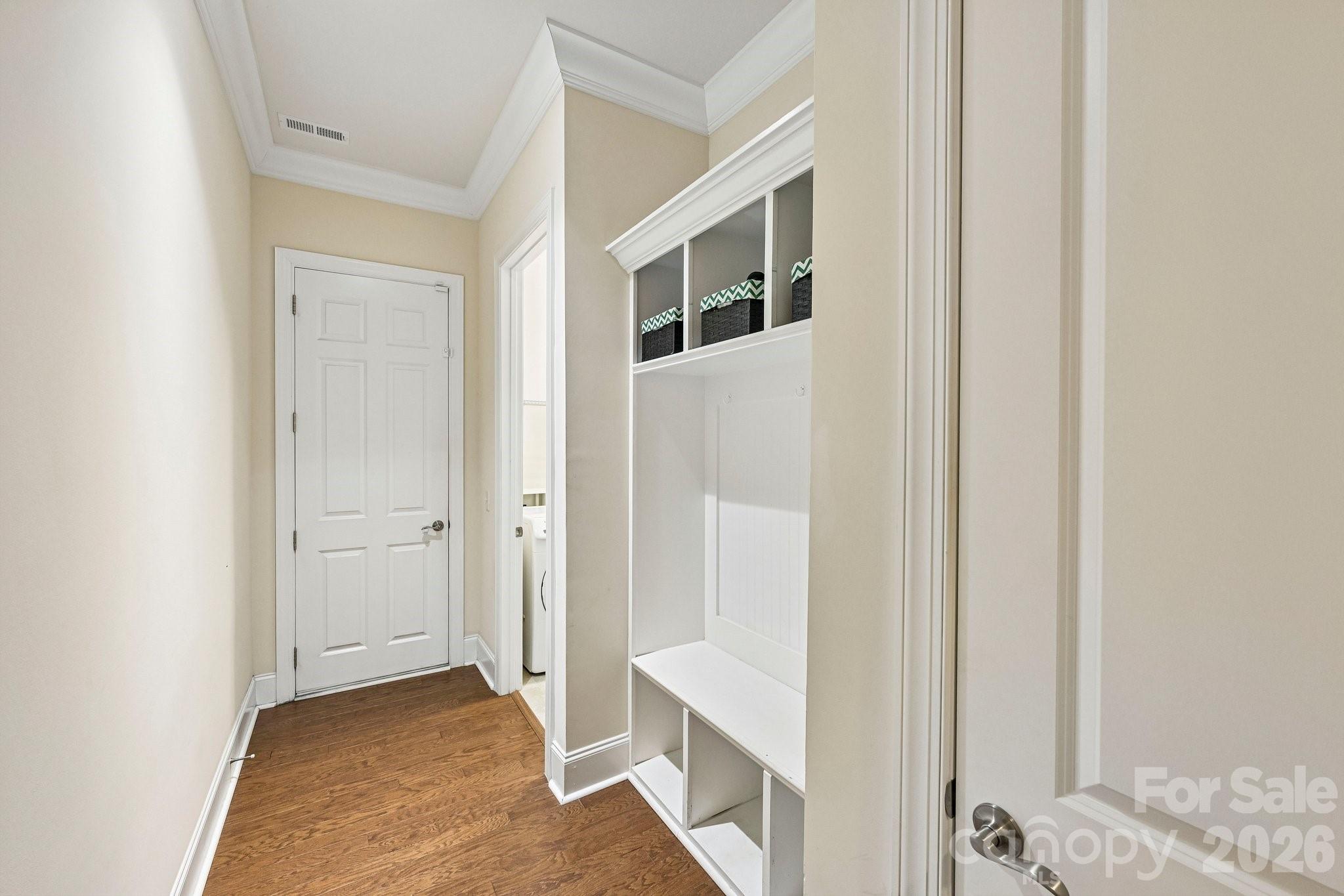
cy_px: 448
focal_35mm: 14
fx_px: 523
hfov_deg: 104.3
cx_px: 672
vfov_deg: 81.2
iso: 400
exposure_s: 1/13
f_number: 8
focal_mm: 14
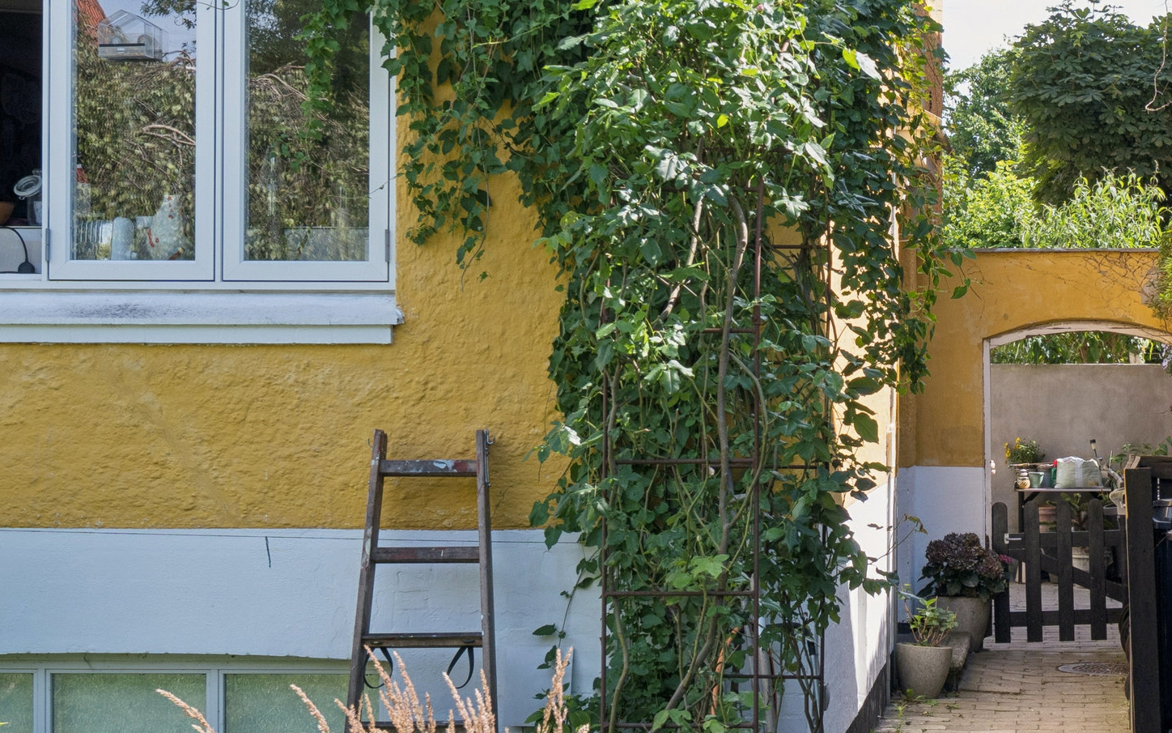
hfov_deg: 26.3
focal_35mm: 76
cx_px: 1048
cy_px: 369
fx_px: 2428
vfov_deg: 17.2
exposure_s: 1/125
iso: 160
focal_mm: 24
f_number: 9
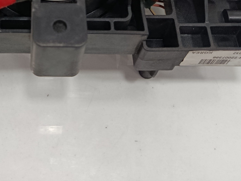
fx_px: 480
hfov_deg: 27.4
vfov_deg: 19.1
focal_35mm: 69
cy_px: -77
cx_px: 35
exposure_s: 1/100
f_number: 1.7
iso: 947
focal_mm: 5.24
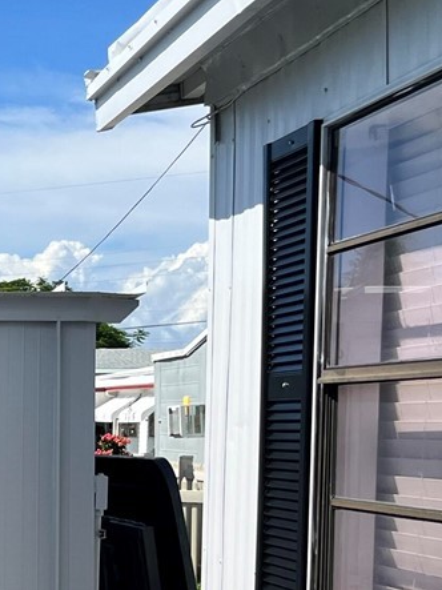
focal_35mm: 94
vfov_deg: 20.6
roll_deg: -0.9
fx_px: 1601
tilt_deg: -3.7
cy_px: 490
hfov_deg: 14.2
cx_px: -312
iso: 50
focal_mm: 5.1
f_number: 1.6
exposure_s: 1/4651
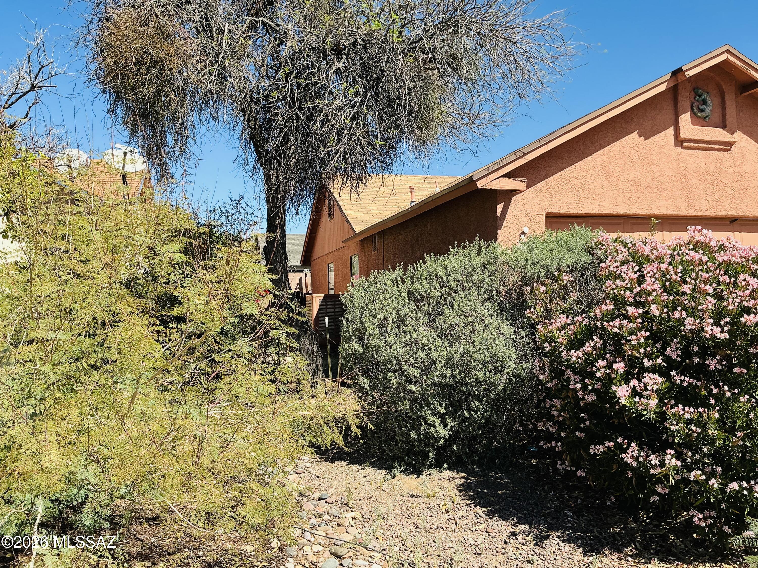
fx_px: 635
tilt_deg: +0.1
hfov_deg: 61.7
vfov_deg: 48.2
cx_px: 379
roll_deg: +2.5
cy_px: 284
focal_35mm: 29
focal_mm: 3
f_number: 1.8
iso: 25
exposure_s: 1/1221
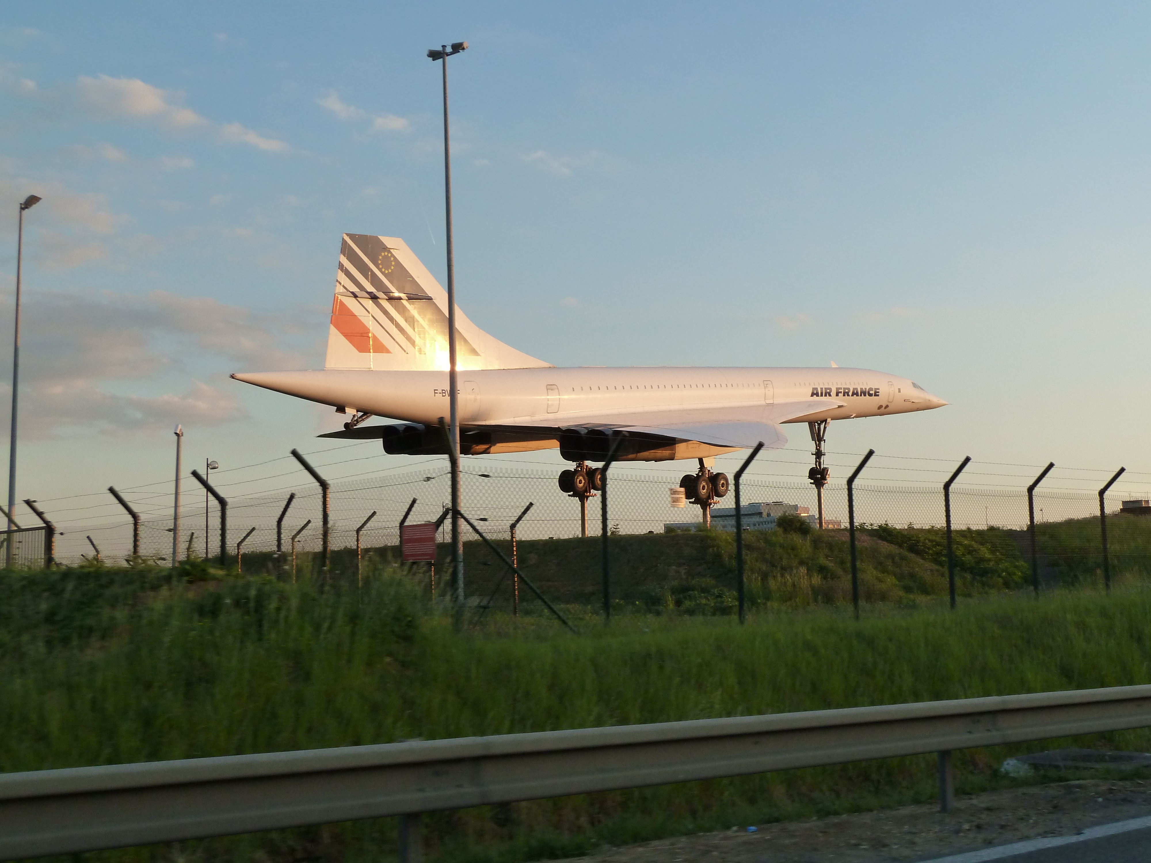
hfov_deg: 46.8
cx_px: 576
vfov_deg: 36.0
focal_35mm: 40
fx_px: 1330
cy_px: 432
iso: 250
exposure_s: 1/250
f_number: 4
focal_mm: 6.5
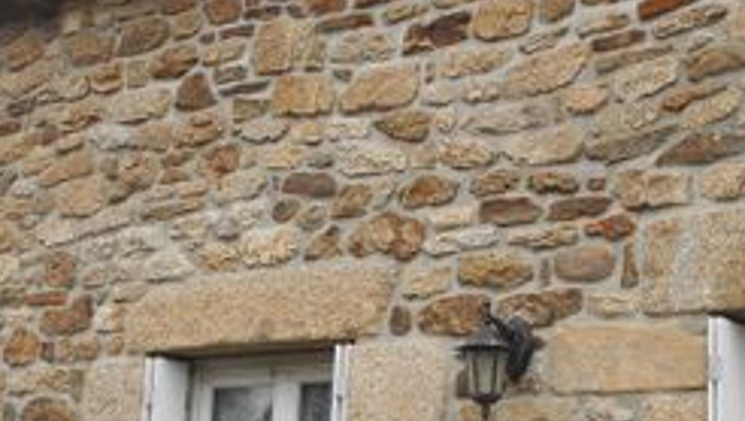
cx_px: 448
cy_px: 273
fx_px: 1365
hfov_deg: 30.5
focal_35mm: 69
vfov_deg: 17.5
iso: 80
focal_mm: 4.6
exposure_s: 1/160
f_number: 3.2
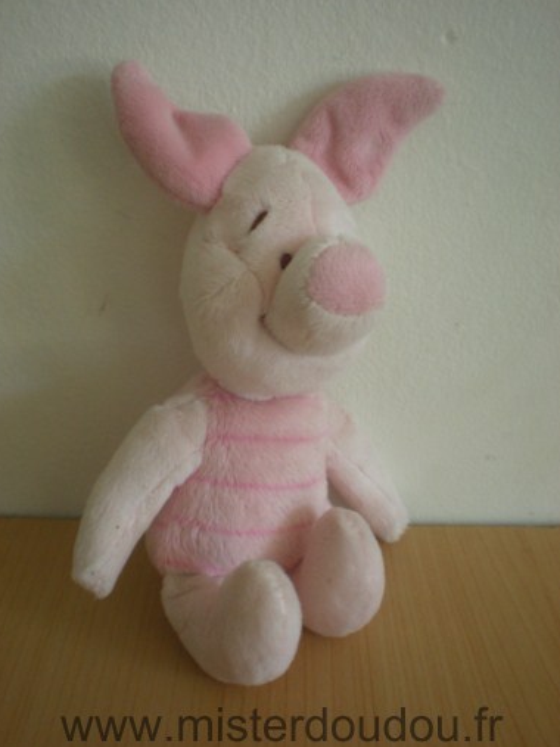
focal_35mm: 39
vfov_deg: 47.9
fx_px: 842
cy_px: 371
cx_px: 280
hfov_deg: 36.8
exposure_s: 1/51.8
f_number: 3.1
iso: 200
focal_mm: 6.3
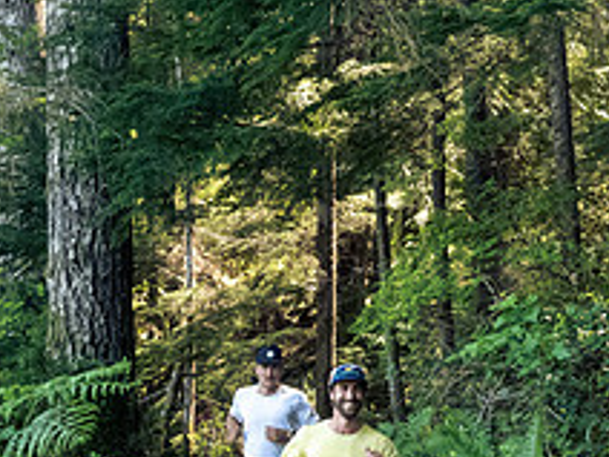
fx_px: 1443
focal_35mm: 82
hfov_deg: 23.3
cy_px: 545
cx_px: 75
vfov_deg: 17.2
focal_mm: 15
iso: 4000
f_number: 2.8
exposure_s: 1/1000
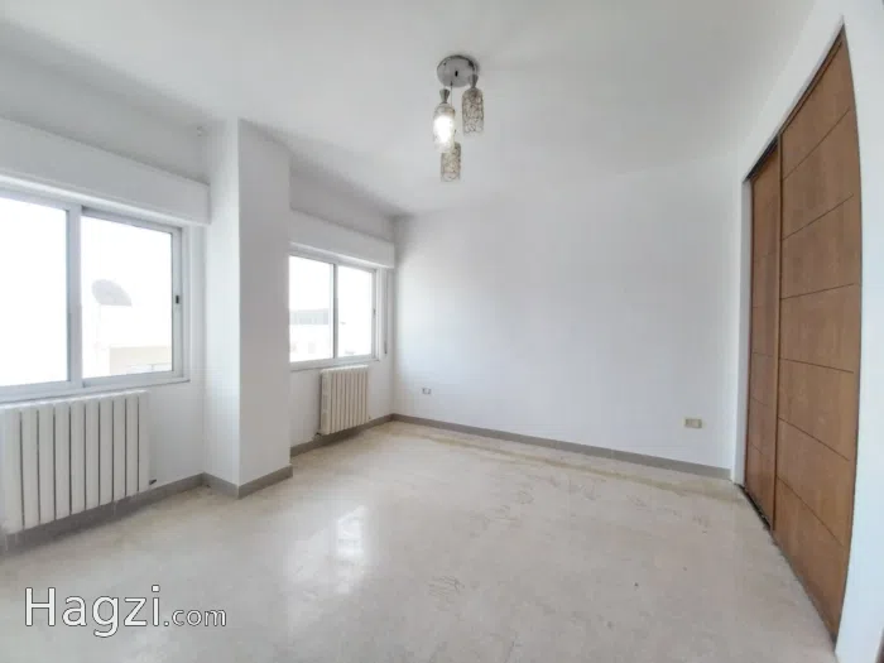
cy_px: 332
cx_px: 442
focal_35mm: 13
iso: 64
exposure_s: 1/50
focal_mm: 1.3
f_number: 2.2
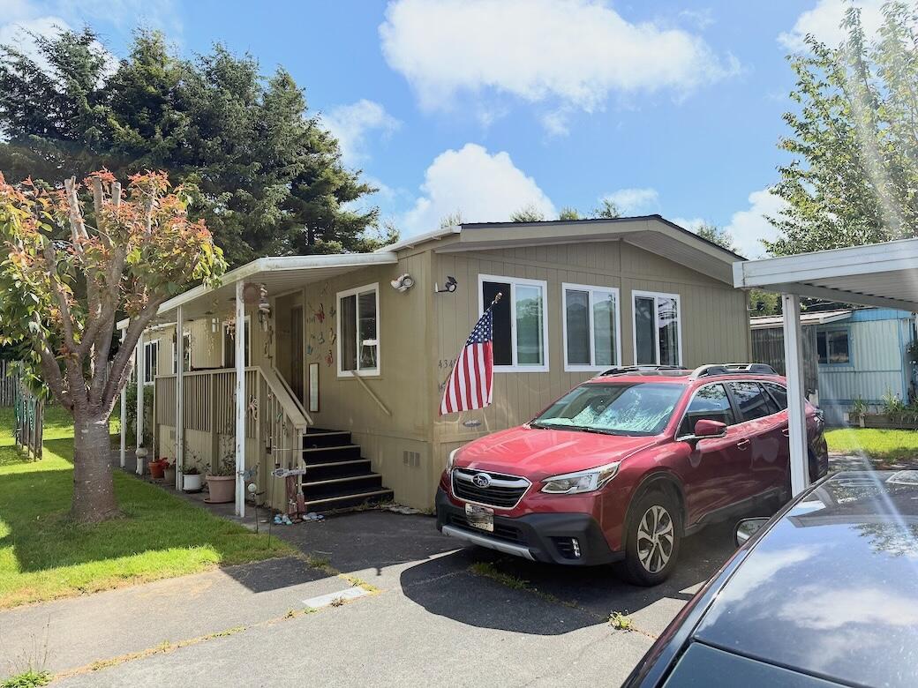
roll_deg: +0.8
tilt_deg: +3.7
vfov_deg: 56.8
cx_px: 459
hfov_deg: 71.6
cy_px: 344
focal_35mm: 24
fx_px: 636
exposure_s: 1/6711
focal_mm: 6.76
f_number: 1.78
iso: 100
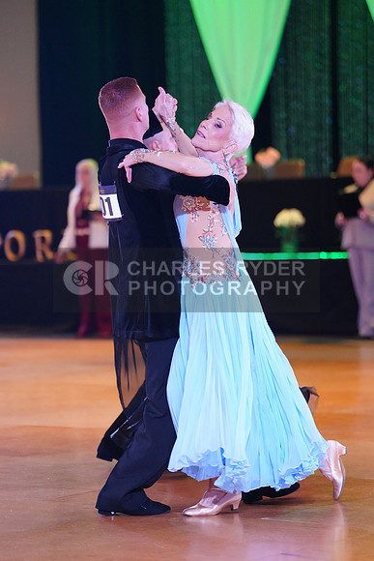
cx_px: 187
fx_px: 2258
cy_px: 280
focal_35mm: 145
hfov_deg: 9.5
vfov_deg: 14.2
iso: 5000
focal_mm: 145
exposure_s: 1/400
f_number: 2.8
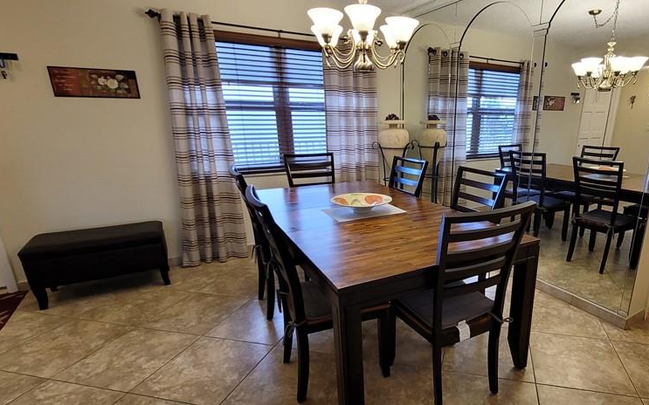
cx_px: 416
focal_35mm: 19
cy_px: 223
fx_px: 336
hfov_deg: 85.8
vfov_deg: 62.0
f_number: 2.2
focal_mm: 2.2
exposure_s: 1/60
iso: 160
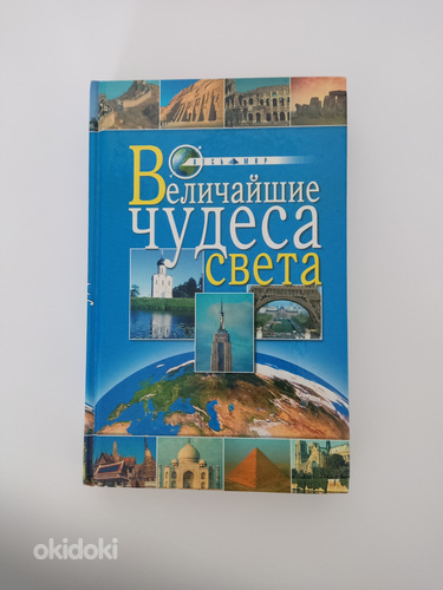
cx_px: 222
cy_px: 295
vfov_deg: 69.4
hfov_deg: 54.9
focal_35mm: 25
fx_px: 427
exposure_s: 1/25
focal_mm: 4.71
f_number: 1.79
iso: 995
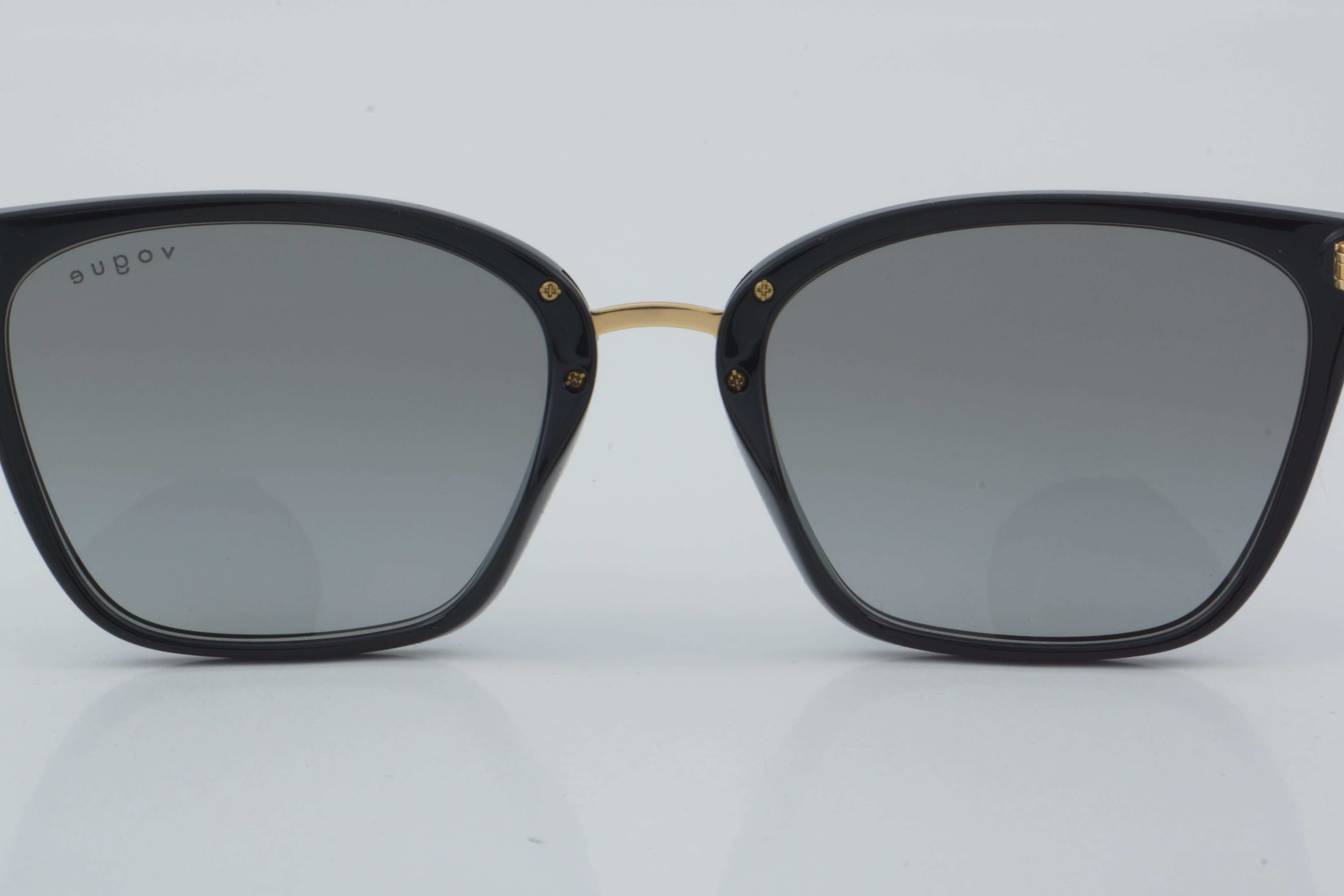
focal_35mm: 88
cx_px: 660
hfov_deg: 23.1
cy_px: 405
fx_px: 3285
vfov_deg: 15.5
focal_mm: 50
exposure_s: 1/4
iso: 100
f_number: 29
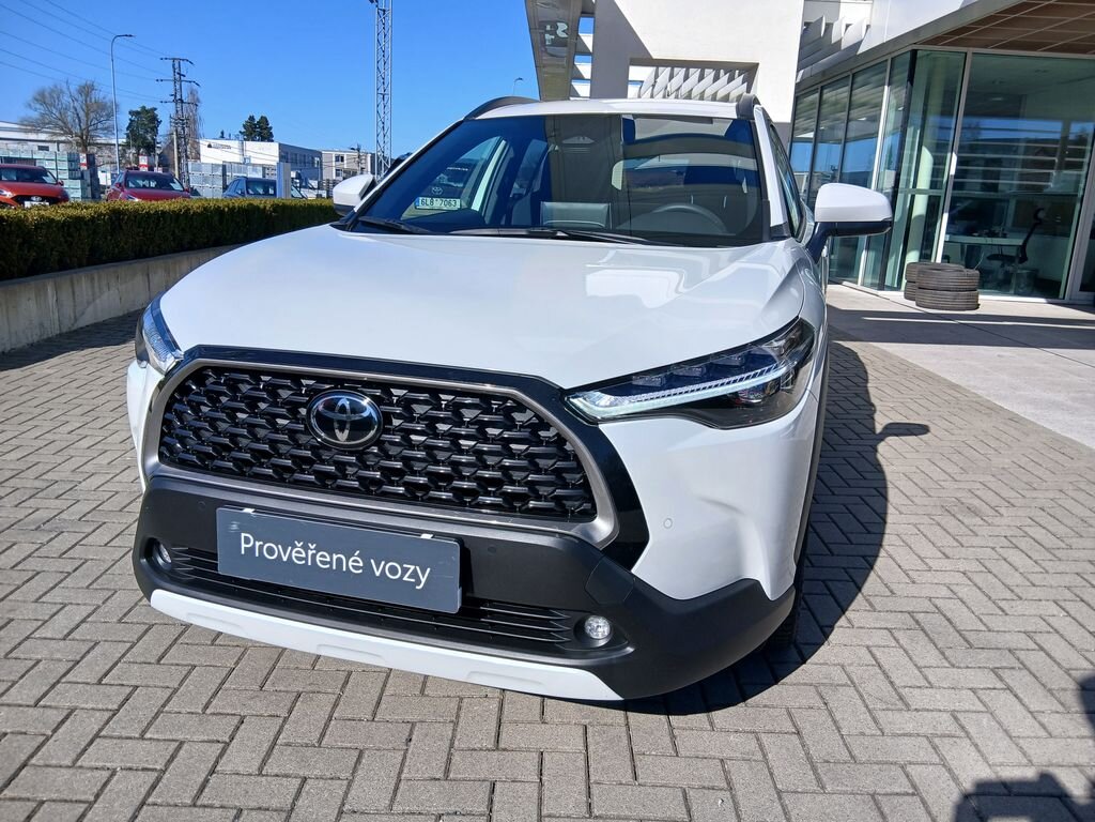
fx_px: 822
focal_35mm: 26
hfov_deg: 67.3
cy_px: 411
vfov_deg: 53.1
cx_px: 548
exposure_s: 1/731
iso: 20
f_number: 1.8
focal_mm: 3.98
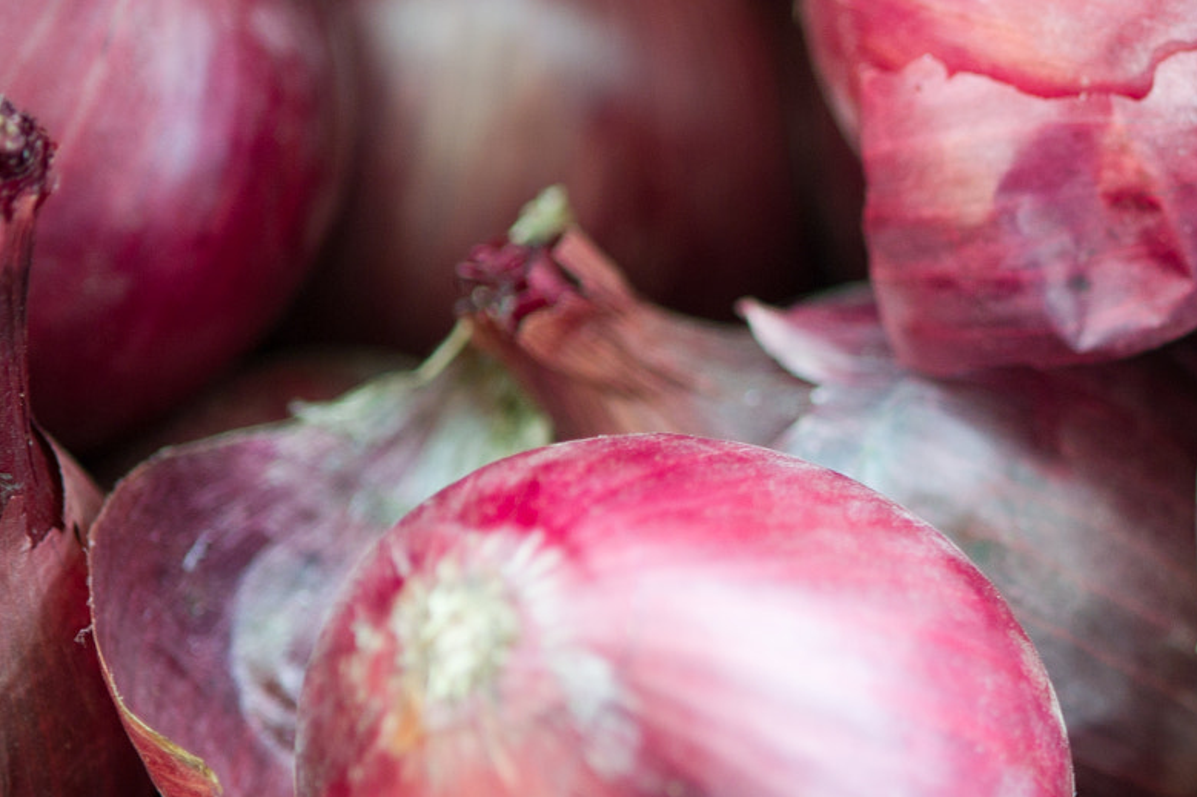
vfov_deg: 5.0
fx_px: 9174
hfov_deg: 7.4
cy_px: 629
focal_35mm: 276
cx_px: 1438
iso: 200
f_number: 3.2
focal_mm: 105
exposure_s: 1/100
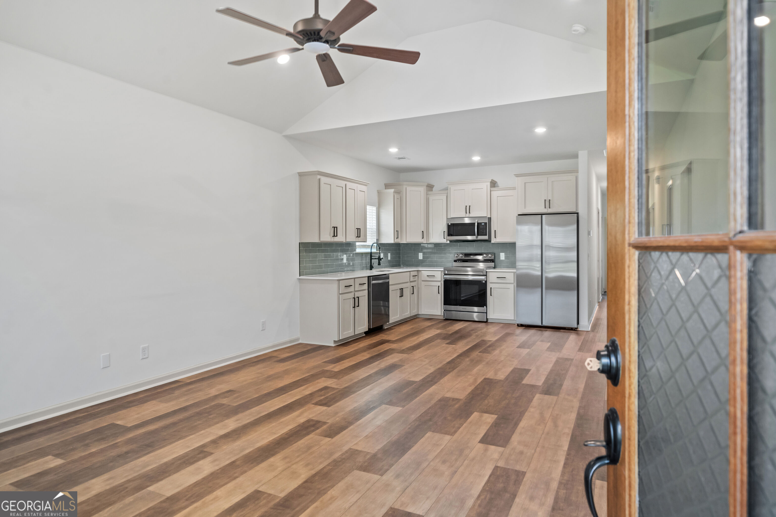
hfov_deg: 81.2
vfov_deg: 59.5
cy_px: 258
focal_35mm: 21
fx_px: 453
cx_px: 388
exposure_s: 1/30
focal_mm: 21
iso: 6400
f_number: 8
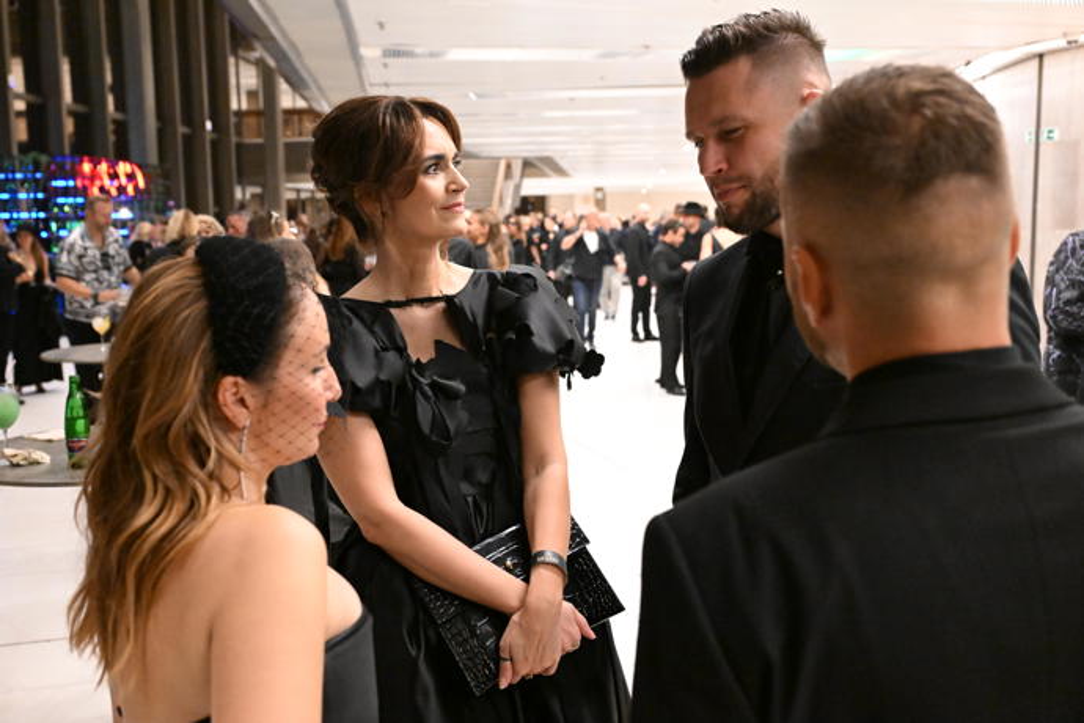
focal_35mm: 37
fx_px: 1114
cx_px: 542
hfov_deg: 51.9
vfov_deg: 35.9
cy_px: 362
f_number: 4.5
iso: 12800
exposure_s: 1/200
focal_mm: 37
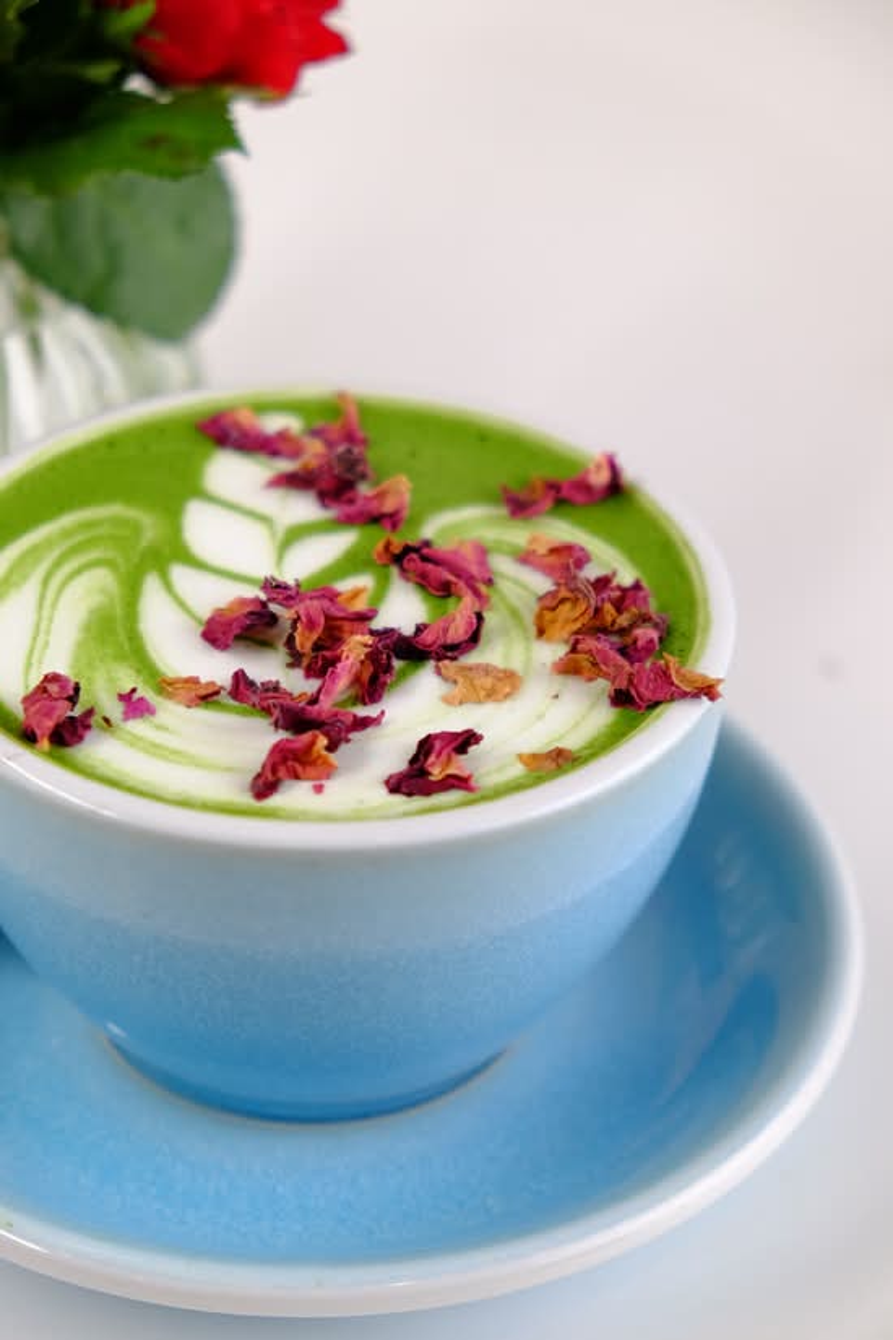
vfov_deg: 24.5
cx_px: 446
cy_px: 670
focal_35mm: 83
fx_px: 3088
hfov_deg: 16.5
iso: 640
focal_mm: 55
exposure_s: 1/180
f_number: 4
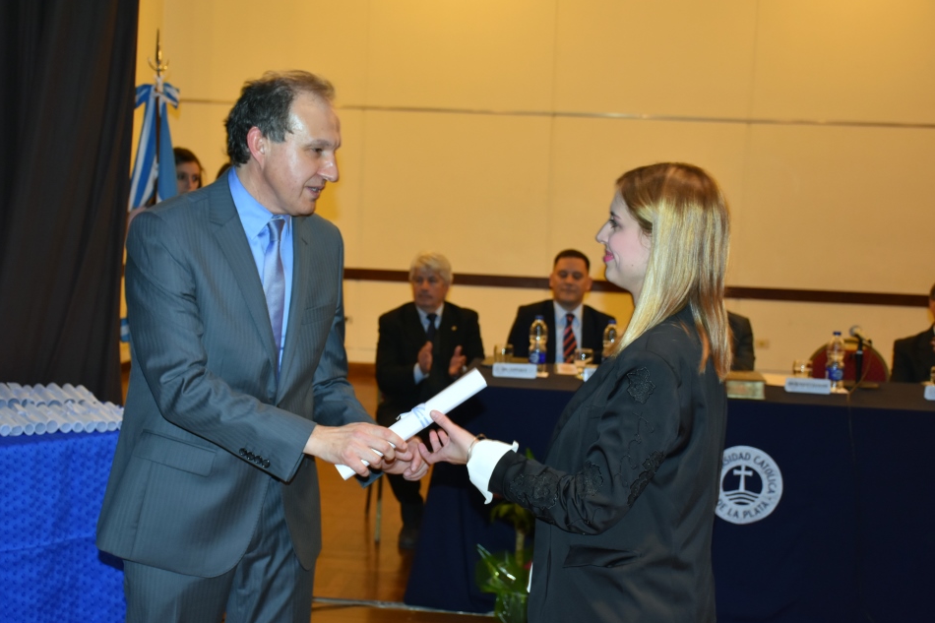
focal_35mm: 55
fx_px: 1428
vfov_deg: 24.6
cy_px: 303
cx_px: 435
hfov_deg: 36.2
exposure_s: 1/60
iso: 640
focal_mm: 34
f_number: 4.2
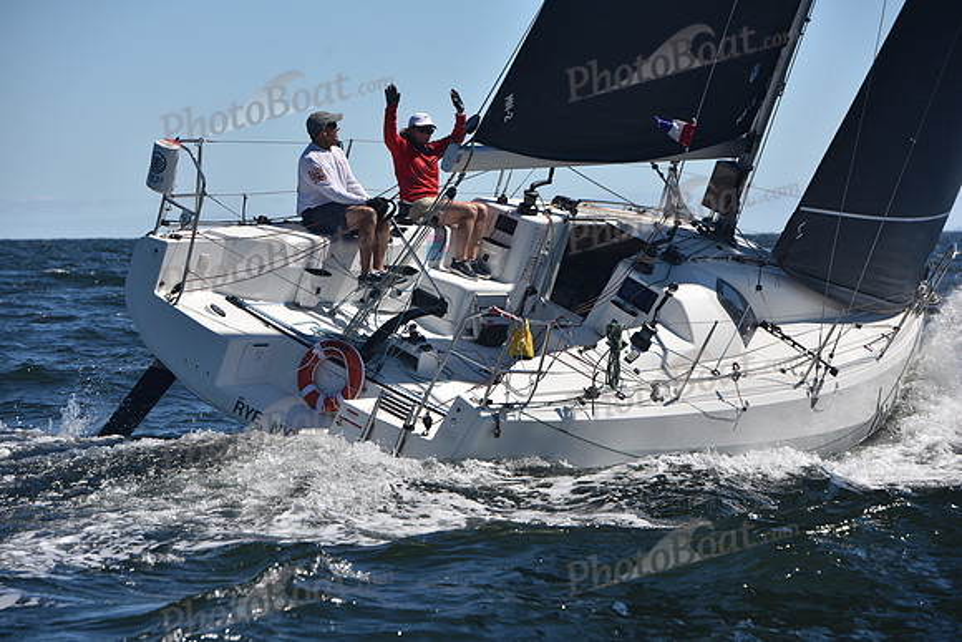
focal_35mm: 150
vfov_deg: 9.2
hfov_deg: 13.7
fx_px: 4009
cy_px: 321
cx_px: 481
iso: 200
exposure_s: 1/800
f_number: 6.3
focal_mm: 150
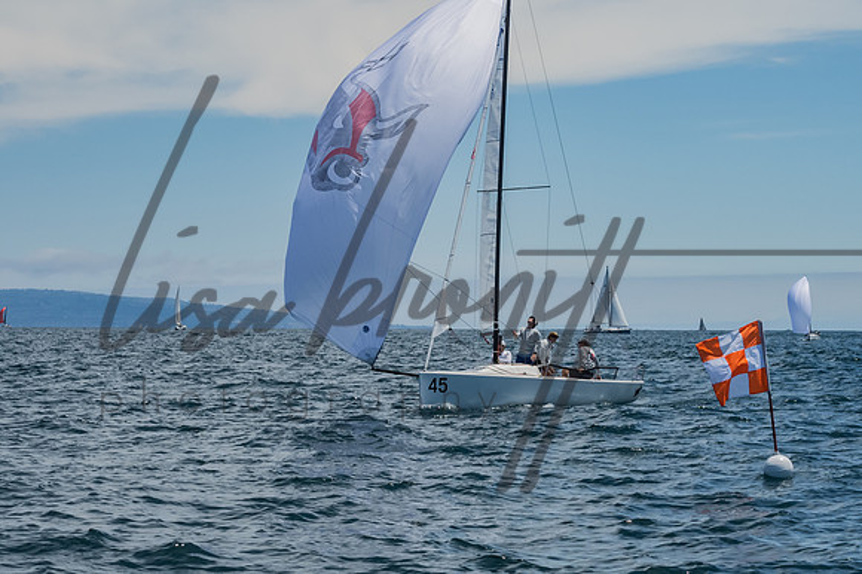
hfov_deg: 19.5
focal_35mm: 105
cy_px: 287
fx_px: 2513
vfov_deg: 13.0
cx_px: 431
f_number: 14
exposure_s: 1/1600
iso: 640
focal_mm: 70
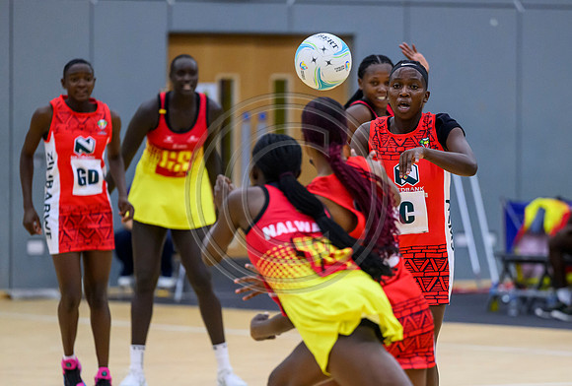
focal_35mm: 301
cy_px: 267
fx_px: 4803
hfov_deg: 6.8
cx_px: 397
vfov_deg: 4.6
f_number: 3.2
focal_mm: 200
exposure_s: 1/1000
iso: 4000
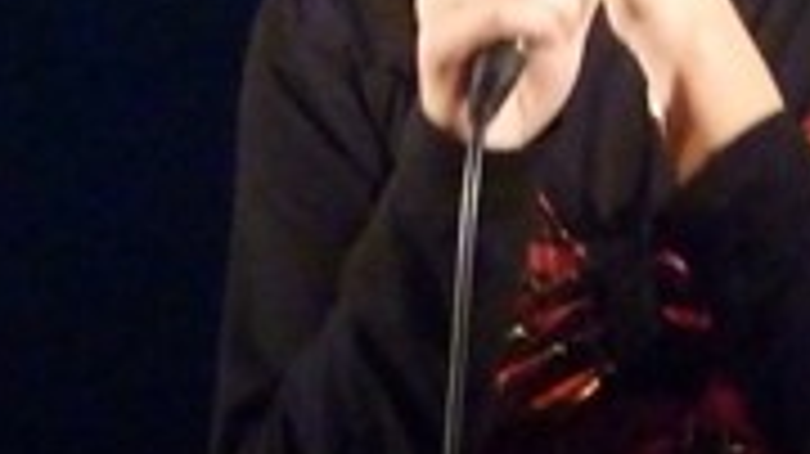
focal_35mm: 658
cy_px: -274
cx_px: 626
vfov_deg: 1.8
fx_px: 14124
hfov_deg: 3.3
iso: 3200
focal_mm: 39.7
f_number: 4.7
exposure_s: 1/25
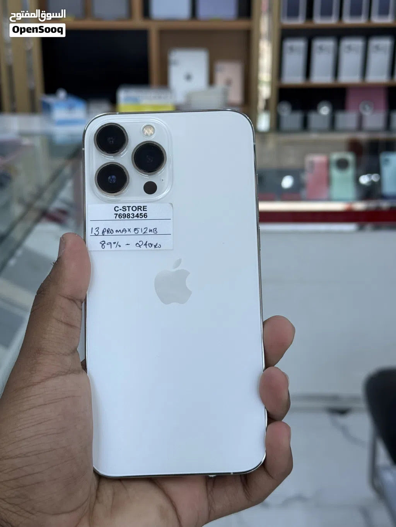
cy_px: 264
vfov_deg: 39.7
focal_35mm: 48
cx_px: 198
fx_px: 732
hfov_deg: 30.3
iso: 64
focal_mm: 6.76
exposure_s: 1/926
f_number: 1.78
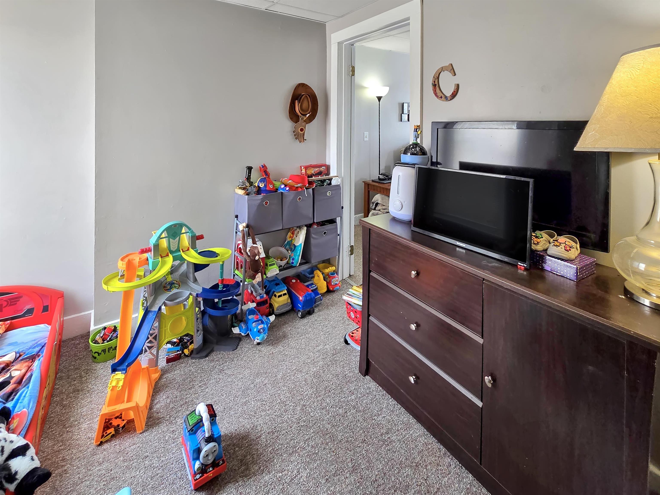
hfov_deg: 106.2
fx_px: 248
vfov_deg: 89.9
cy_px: 248
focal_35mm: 13
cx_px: 330
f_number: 2.2
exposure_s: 1/60
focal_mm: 2.2
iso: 125
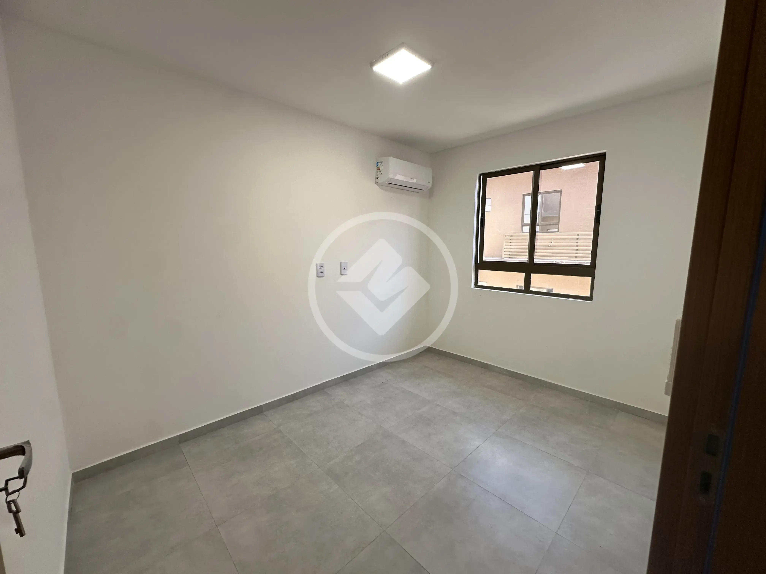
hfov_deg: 102.1
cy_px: 287
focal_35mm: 14
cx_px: 383
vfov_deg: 85.7
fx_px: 310
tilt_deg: -7.3
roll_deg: -0.4
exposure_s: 1/99
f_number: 2.2
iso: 100
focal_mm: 2.22
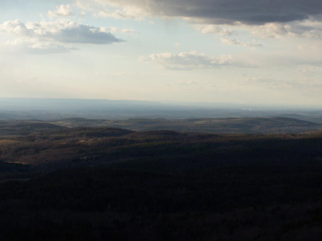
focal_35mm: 103
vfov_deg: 14.3
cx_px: 179
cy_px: 83
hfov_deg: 19.1
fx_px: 958
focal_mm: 12.4
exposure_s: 1/800
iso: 80
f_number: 3.2
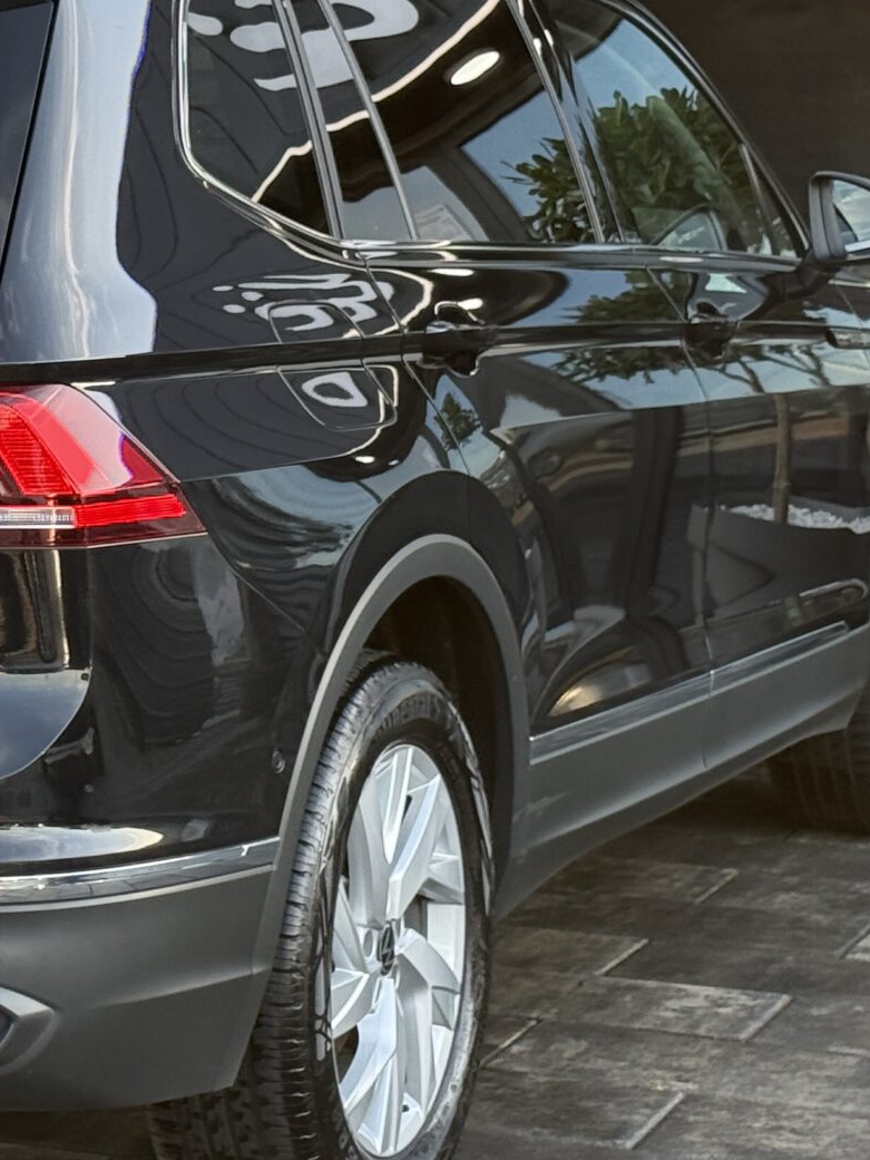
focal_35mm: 118
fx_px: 3953
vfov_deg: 16.7
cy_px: 411
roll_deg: +1.7
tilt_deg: +0.2
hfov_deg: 12.4
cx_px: 7
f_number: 1.78
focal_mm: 6.76
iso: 100
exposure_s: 1/294
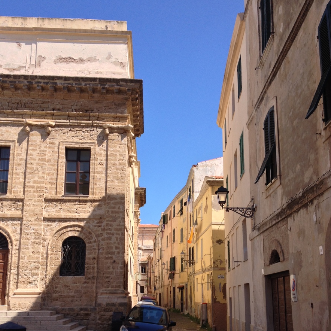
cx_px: 167
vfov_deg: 39.6
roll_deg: +0.1
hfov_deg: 40.0
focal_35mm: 42
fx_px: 454
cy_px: 218
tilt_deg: +9.2
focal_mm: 4.28
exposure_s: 1/1022
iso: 50
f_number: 2.4
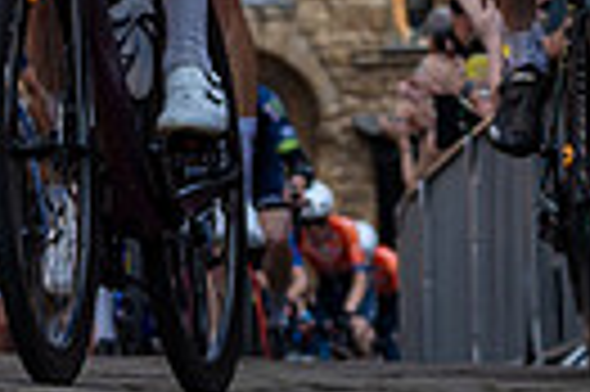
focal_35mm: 382
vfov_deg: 3.5
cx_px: -903
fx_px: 6253
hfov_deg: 5.2
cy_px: -791
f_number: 3.2
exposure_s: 1/1250
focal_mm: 41
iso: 100
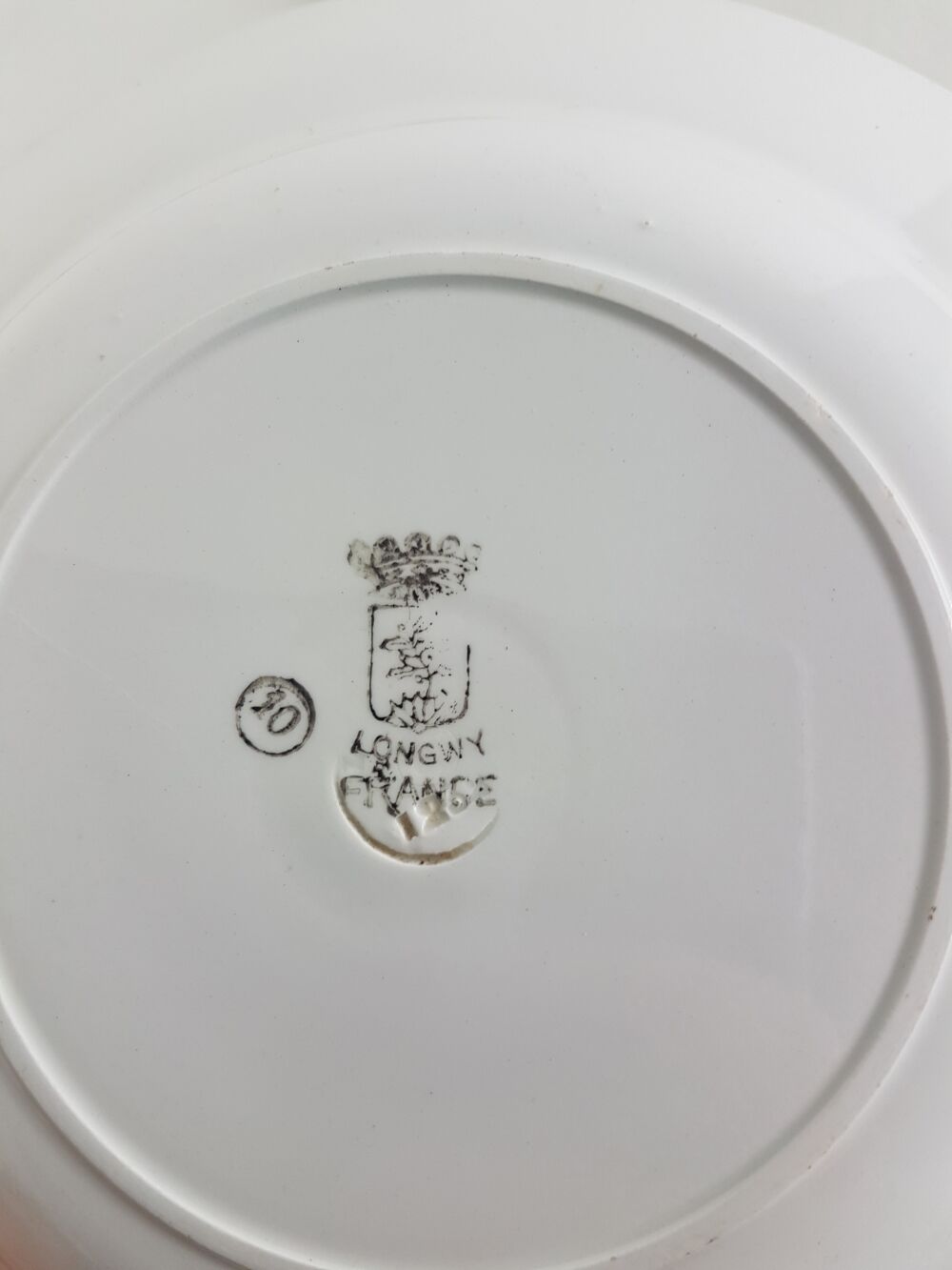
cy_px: 635
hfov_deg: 53.1
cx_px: 476
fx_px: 953
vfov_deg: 67.3
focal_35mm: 26
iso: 50
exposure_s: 1/100
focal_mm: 4.2
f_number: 1.7
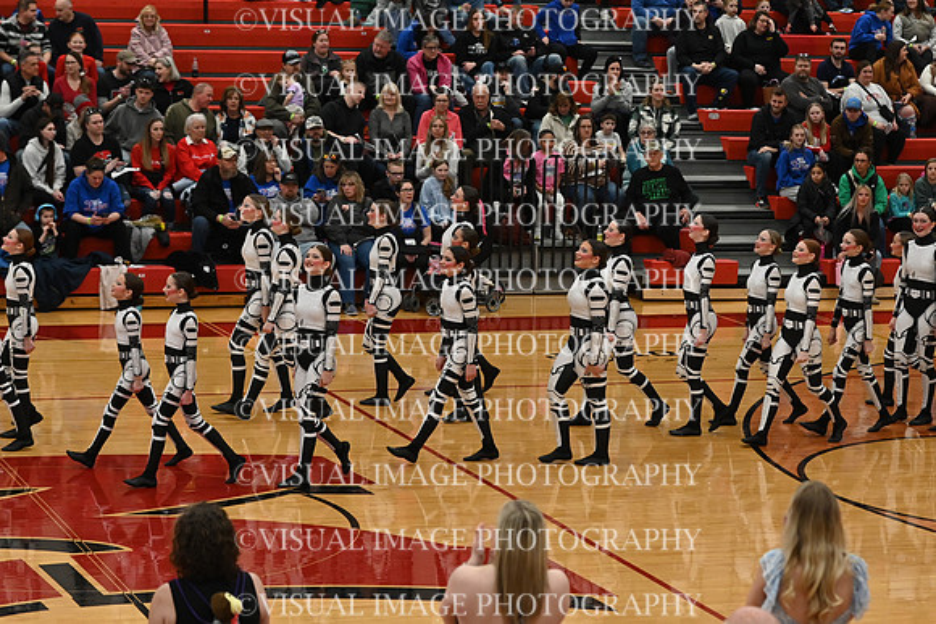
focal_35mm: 105
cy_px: 312
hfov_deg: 19.5
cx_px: 468
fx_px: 2731
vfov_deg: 13.0
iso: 3200
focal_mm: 70
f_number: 4
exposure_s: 1/400
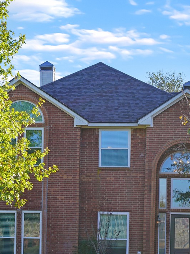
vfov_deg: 22.4
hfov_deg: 17.1
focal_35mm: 86
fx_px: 629
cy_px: 214
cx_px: 61
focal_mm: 29
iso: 100
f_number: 7.1
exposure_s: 1/100
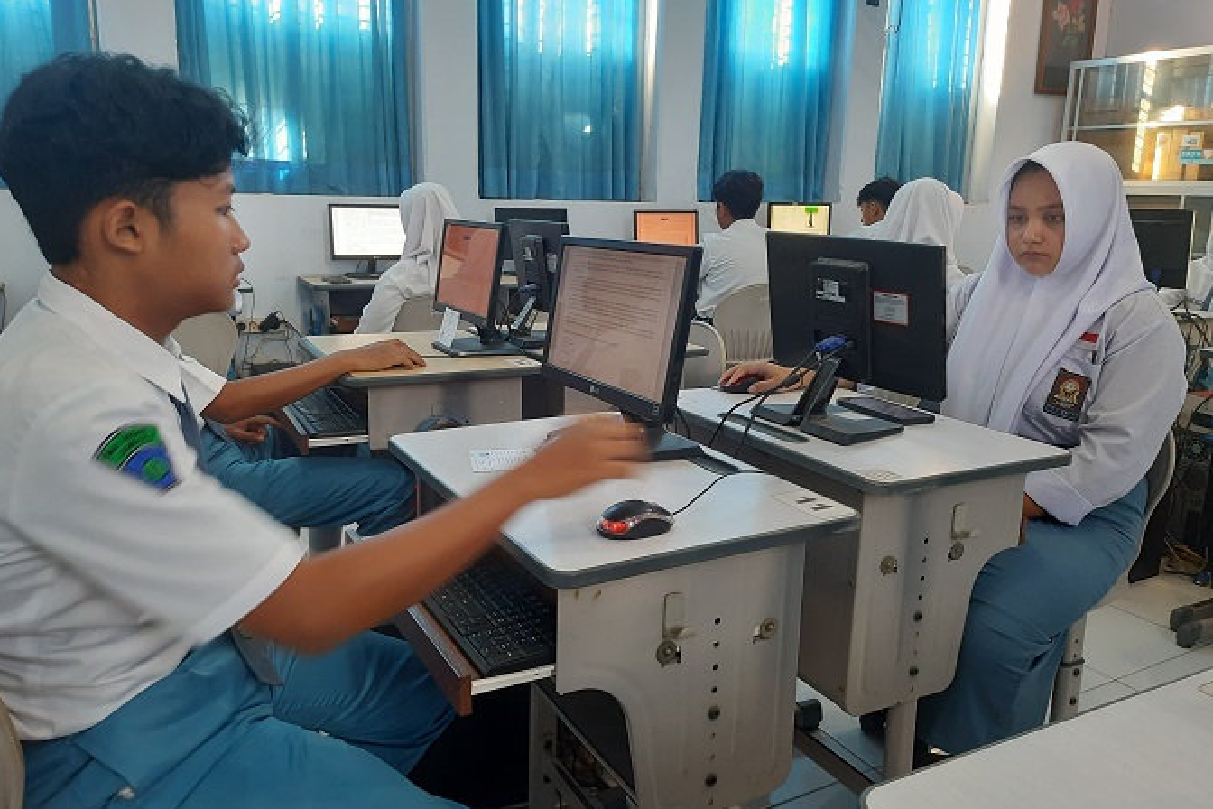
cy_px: 398
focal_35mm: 26
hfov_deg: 69.4
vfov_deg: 49.6
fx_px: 876
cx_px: 583
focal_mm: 5.23
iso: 320
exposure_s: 1/25
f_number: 1.8
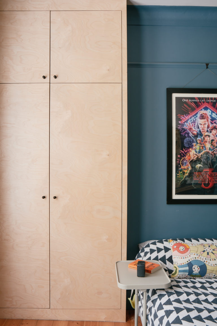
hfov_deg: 43.6
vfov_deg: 61.9
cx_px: 108
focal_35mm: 30
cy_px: 163
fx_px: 271
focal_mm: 20
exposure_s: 1.5
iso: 160
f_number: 11
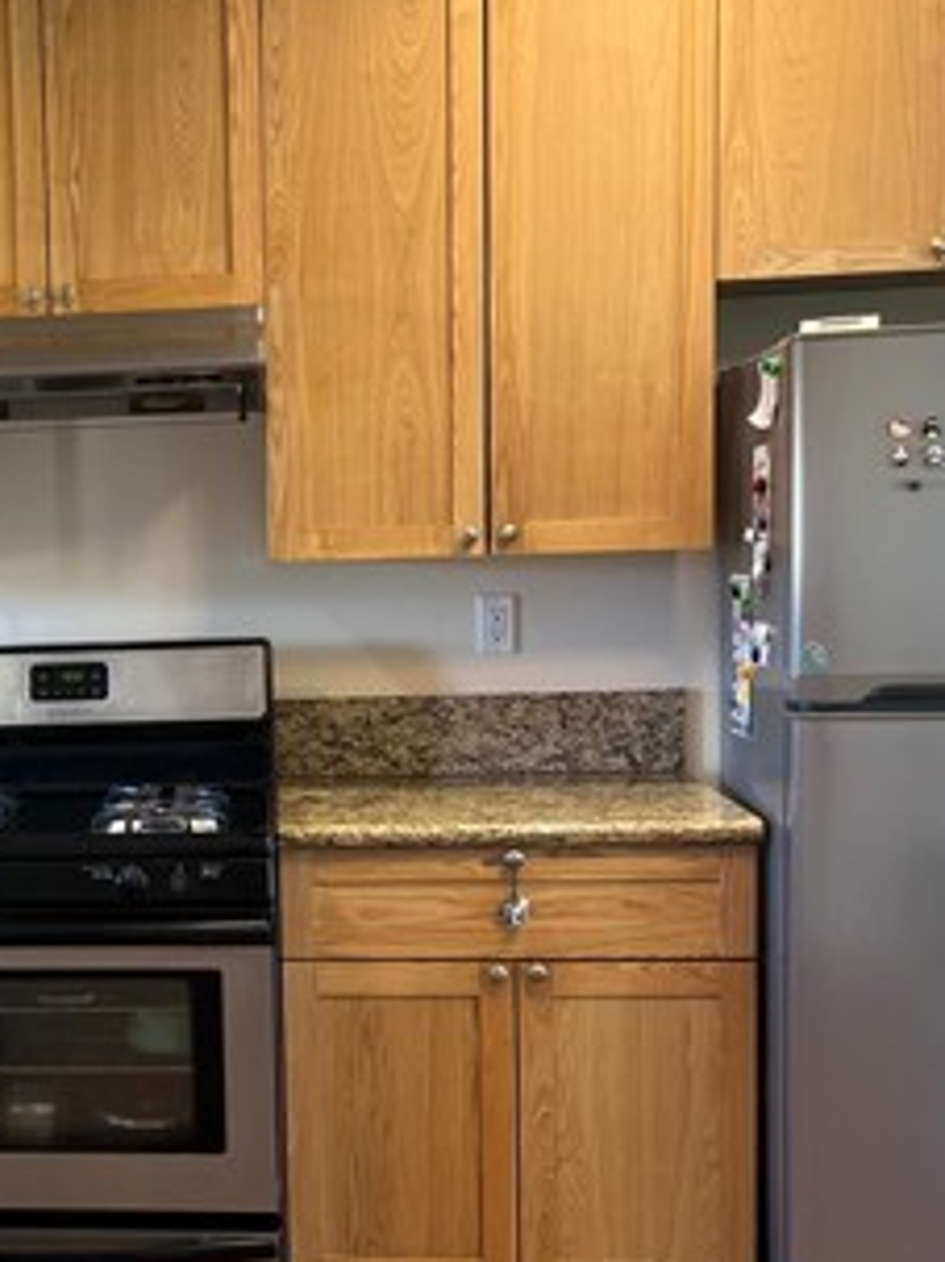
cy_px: 712
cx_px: 4
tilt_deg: -6.0
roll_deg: +2.8
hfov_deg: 25.3
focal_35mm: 55
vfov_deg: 34.9
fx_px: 2003
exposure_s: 1/60
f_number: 1.6
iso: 125
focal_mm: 5.1
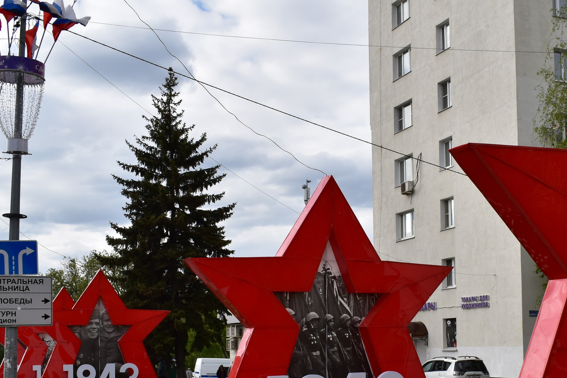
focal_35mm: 54
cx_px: 399
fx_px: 851
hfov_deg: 36.3
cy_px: 287
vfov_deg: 24.8
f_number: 11
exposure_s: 1/500
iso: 400
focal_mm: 22
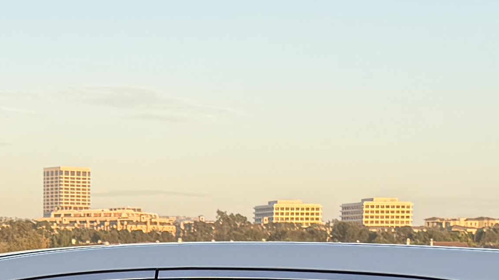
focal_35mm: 131
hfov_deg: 16.2
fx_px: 1733
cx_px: 40
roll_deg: +0.0
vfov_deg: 8.8
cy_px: 515
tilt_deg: -7.2
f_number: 1.78
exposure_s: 1/920
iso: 80
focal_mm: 6.76
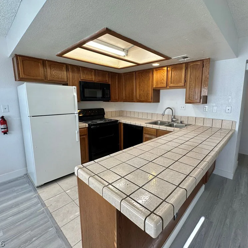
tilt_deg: -8.7
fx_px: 138
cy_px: 121
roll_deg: -0.5
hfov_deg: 83.6
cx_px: 138
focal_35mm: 17
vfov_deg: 84.0
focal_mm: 2.22
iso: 100
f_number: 2.2
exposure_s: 1/120
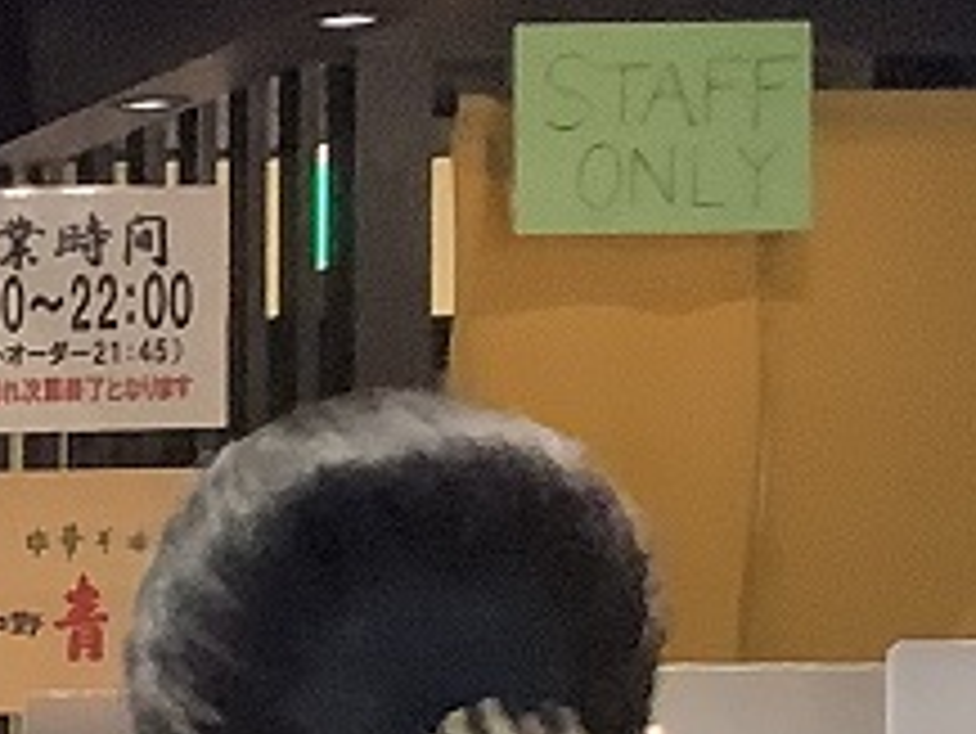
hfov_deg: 10.2
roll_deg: -0.7
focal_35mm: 163
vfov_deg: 9.0
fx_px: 4598
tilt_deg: -2.0
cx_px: -1527
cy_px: 912
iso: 200
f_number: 2.4
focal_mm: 3.3
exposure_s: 1/50
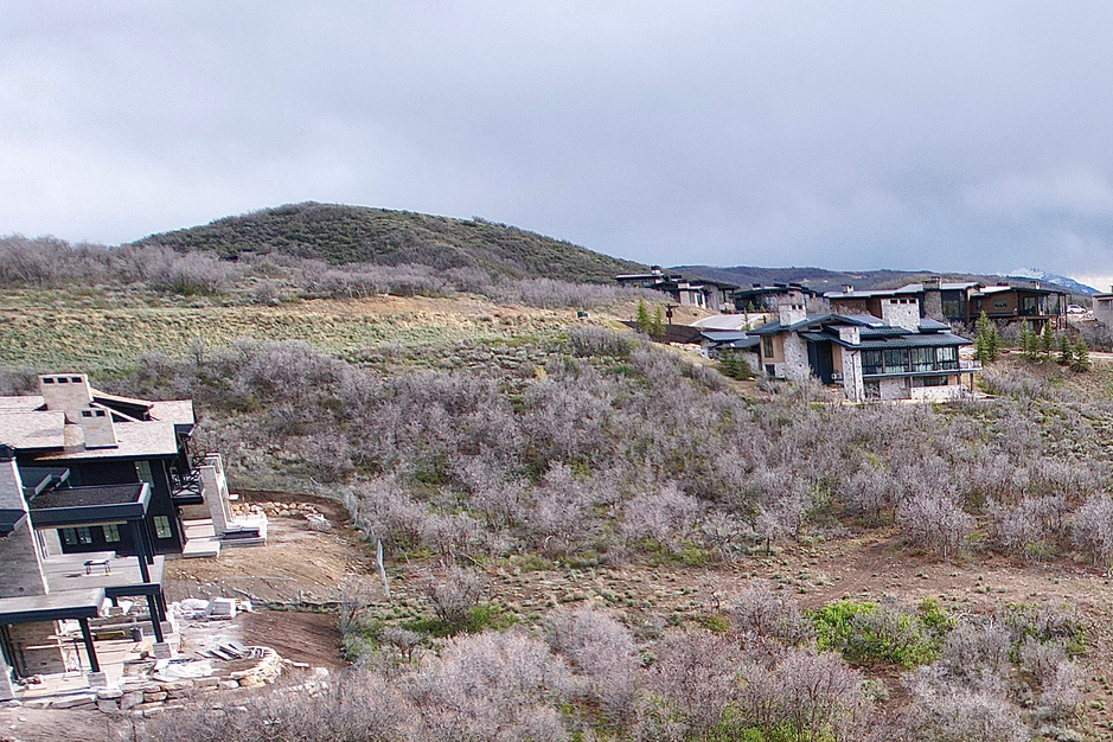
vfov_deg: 26.1
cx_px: 1192
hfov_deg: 35.7
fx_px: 1484
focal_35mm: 48
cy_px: 796
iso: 120
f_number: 2.8
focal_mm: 8.38
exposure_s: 1/1000
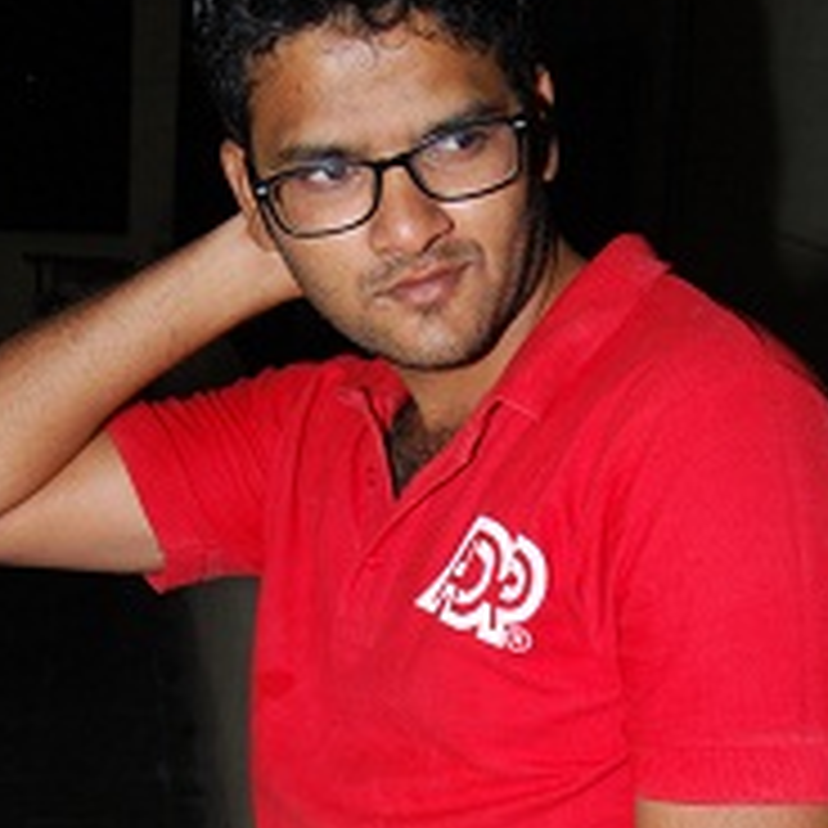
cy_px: 657
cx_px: 454
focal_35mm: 70
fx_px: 1894
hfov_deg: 24.6
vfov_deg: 24.3
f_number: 9
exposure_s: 1/125
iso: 400
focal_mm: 26
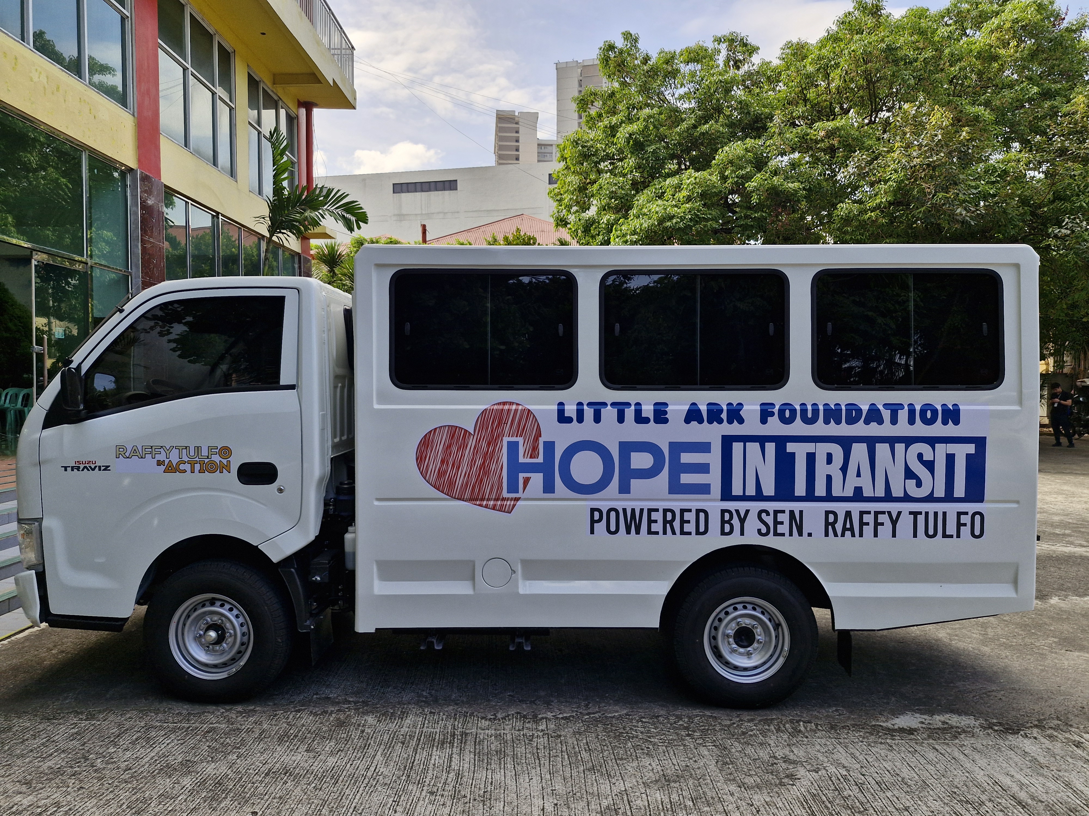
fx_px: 724
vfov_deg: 58.9
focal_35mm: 23
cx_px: 544
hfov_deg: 73.9
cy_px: 408
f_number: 1.8
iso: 50
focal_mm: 5.54
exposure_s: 1/586
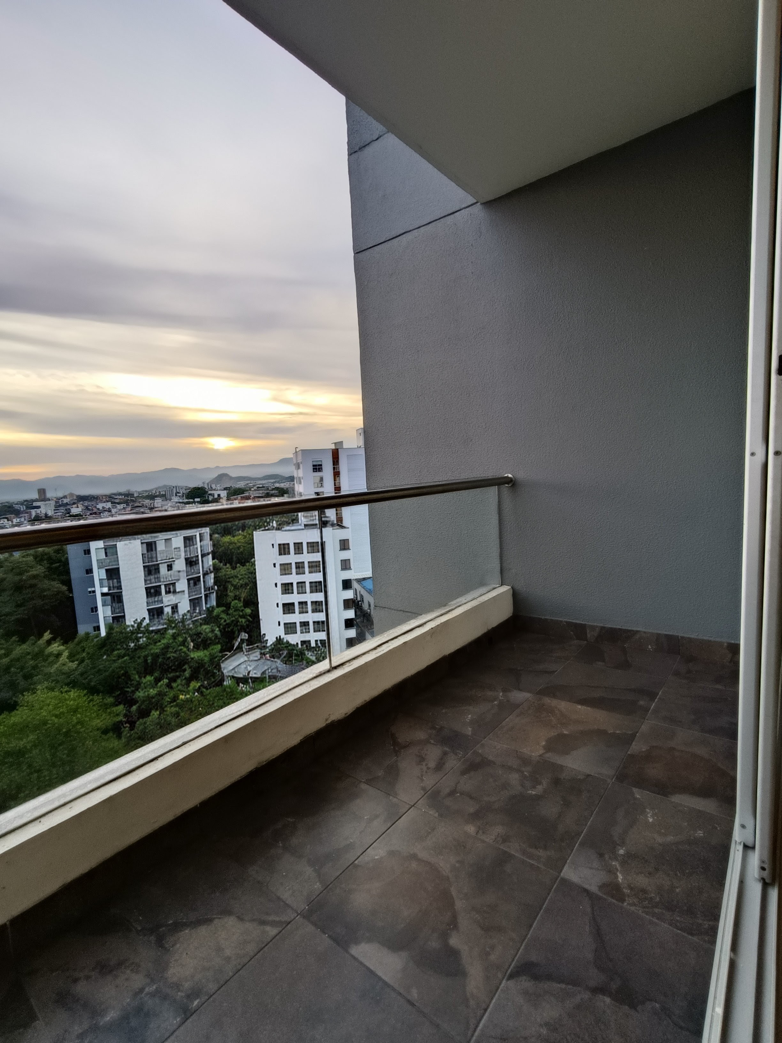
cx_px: 391
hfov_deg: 78.1
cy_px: 522
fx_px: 482
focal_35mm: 16
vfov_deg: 94.5
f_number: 2.2
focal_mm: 1.68
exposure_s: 1/100
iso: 160
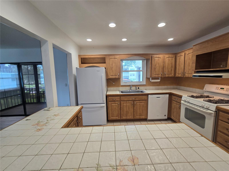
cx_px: 114
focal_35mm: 13
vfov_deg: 89.9
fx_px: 86
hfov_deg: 106.2
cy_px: 86
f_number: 2.2
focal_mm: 2.2
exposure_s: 1/60
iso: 80
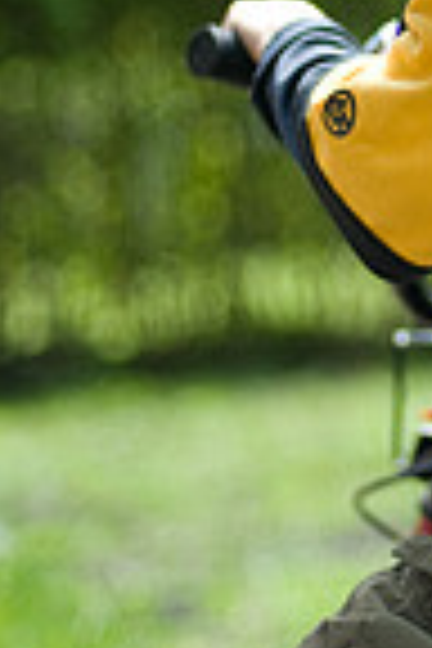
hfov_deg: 8.7
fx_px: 2808
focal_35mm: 156
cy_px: 144
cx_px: 524
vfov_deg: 13.1
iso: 200
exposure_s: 1/4000
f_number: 1.4
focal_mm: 50
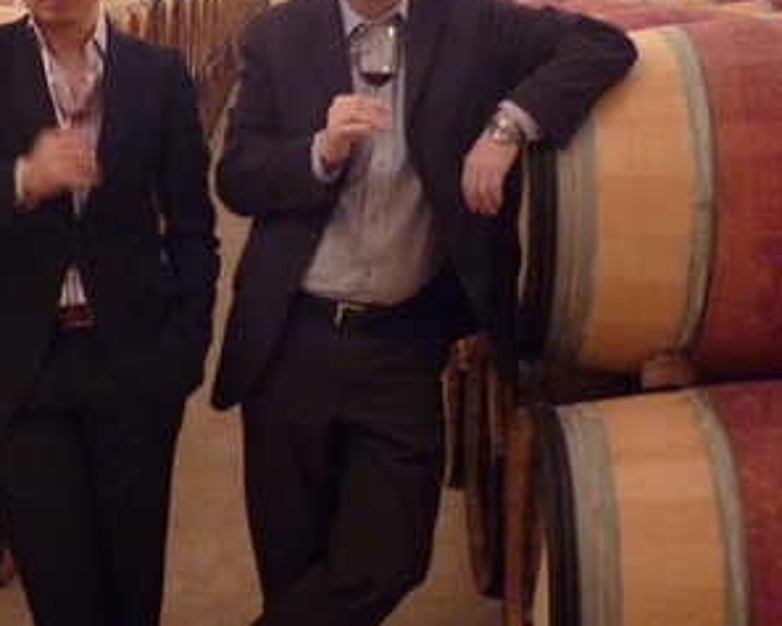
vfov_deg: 23.4
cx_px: 276
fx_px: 1505
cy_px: 216
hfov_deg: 29.0
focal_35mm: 65
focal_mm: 5.5
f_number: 2.8
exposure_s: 1/8
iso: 400
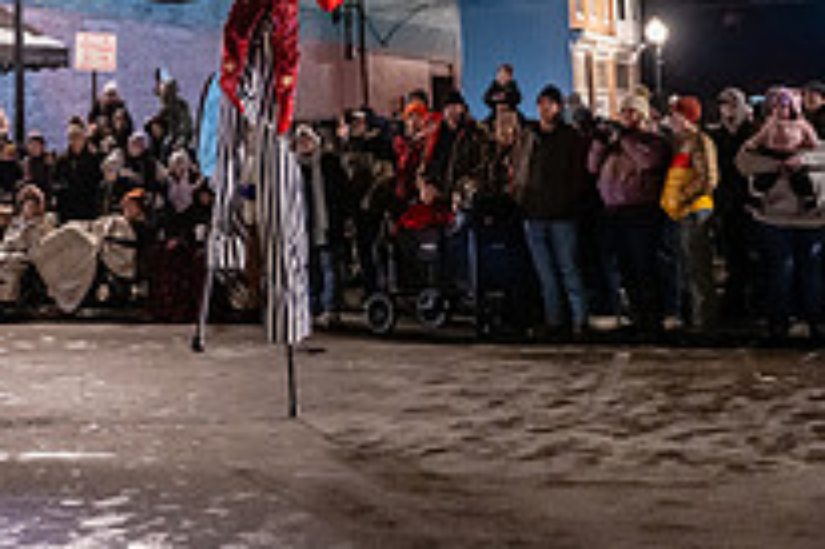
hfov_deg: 26.4
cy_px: 46
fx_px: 1740
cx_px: 240
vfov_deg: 17.6
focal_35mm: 76
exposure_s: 1/160
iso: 5000
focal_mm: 27
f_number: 2.8
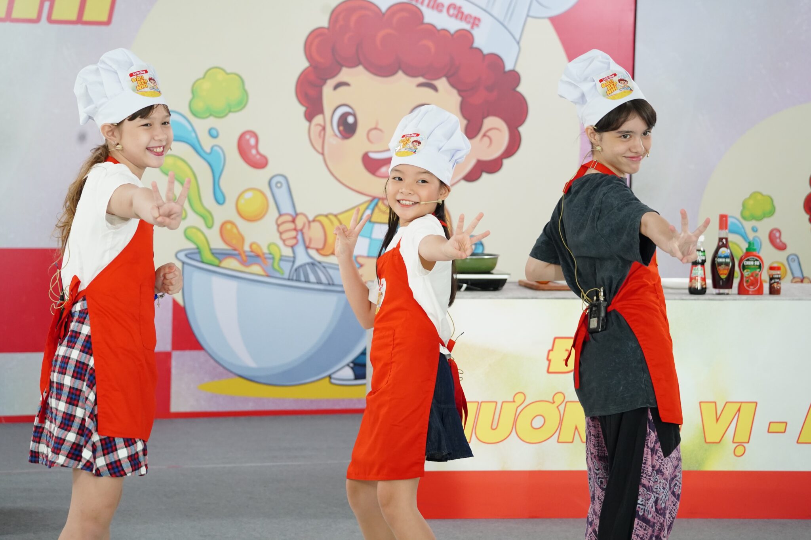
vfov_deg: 11.2
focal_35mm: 122
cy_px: 270
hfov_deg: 16.7
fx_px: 2755
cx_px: 406
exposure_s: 1/320
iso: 4000
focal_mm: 122.3
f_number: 5.6
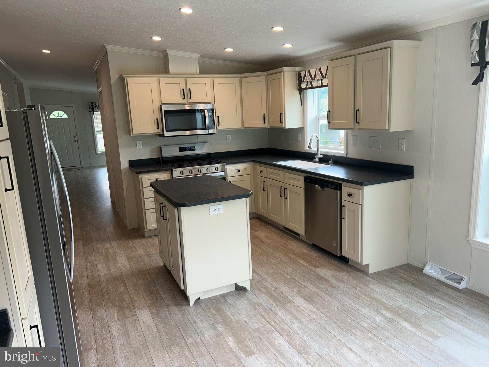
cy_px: 184
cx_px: 244
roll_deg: +3.3
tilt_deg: -11.5
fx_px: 367
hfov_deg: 67.3
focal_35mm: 26
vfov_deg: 53.1
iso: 50
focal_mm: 5.7
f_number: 1.5
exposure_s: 1/120
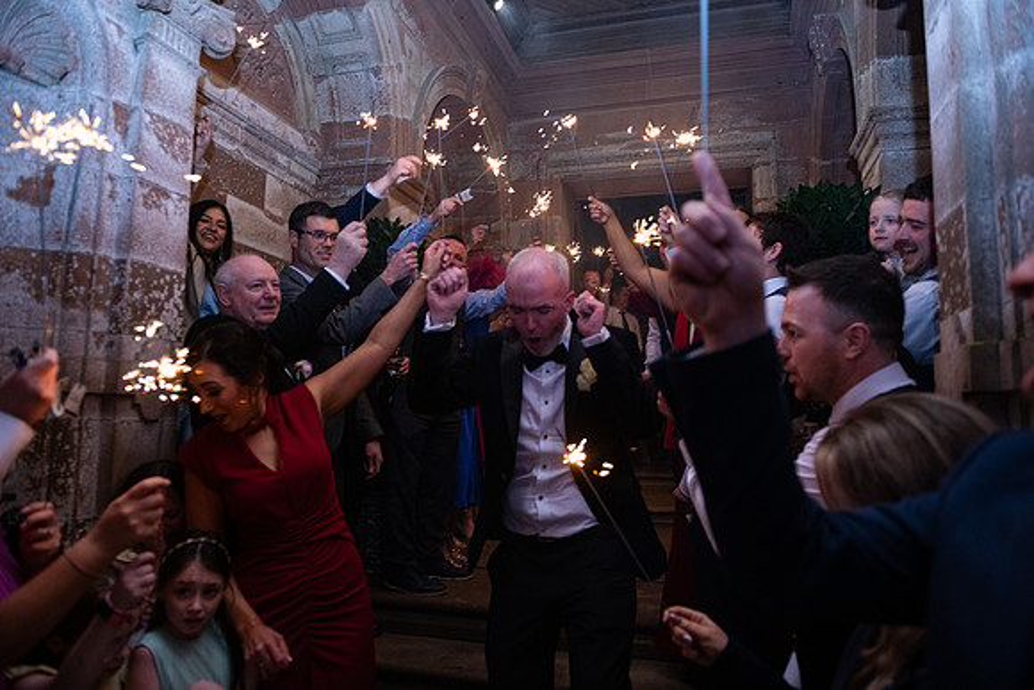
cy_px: 345
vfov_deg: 53.2
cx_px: 517
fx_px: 689
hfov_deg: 73.7
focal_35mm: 24
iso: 800
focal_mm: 24
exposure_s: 1/160
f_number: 3.5
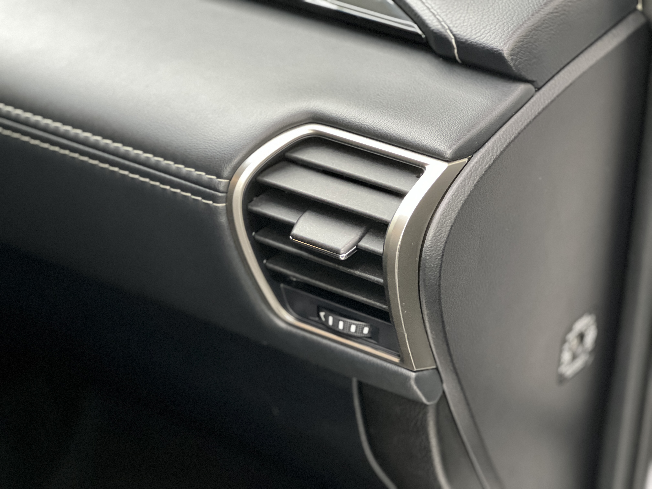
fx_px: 1450
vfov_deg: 19.1
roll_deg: -1.5
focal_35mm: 77
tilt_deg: -29.4
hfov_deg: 25.3
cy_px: 244
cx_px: 326
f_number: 2.8
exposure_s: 1/17
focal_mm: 9
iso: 400
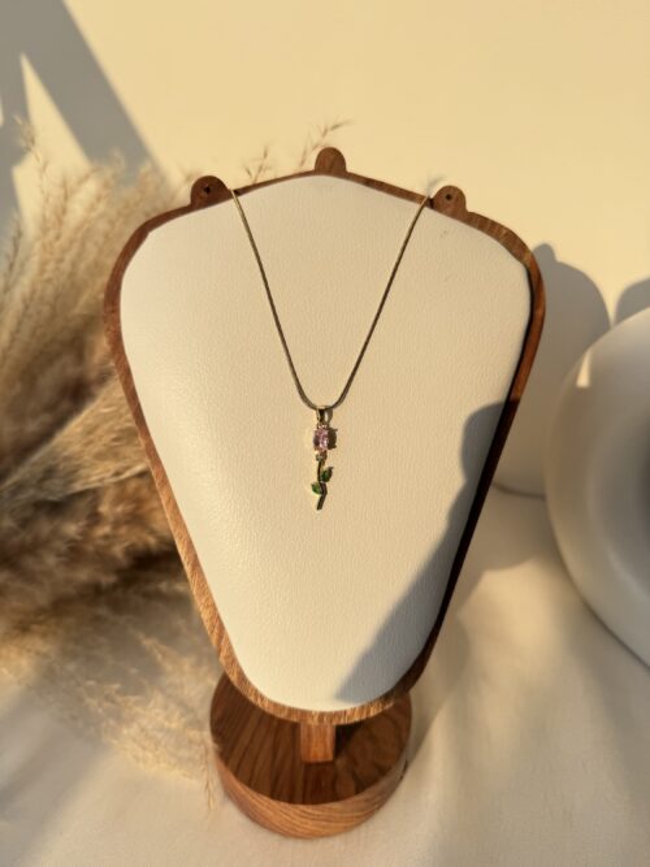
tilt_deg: -32.6
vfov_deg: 71.6
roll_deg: -1.2
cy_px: 434
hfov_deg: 56.8
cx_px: 325
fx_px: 601
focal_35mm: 24
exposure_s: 1/3096
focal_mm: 6.76
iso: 80
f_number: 1.78
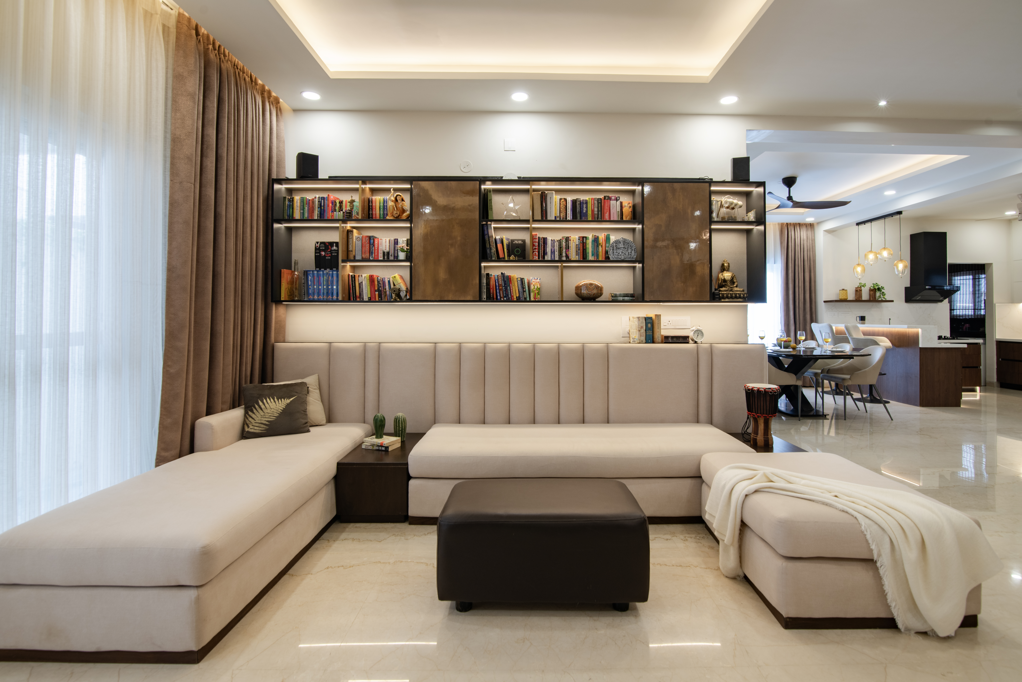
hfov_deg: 96.7
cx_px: 511
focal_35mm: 16
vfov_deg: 73.7
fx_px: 454
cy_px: 341
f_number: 9
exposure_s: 1/6
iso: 100
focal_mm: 16
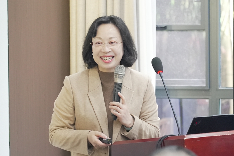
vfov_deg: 13.0
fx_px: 682
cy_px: 78
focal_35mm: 105
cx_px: 117
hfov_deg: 19.5
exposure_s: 1/200
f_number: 4
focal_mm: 105
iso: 12800
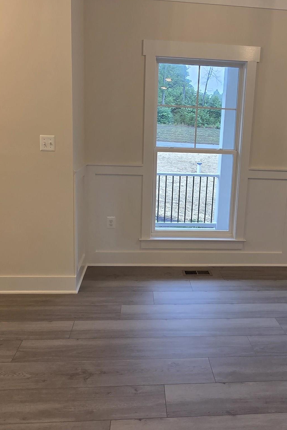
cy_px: 188
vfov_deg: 67.1
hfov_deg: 47.7
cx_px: 172
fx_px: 323
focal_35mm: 27
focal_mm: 2.2
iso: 125
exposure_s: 1/120
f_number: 2.2
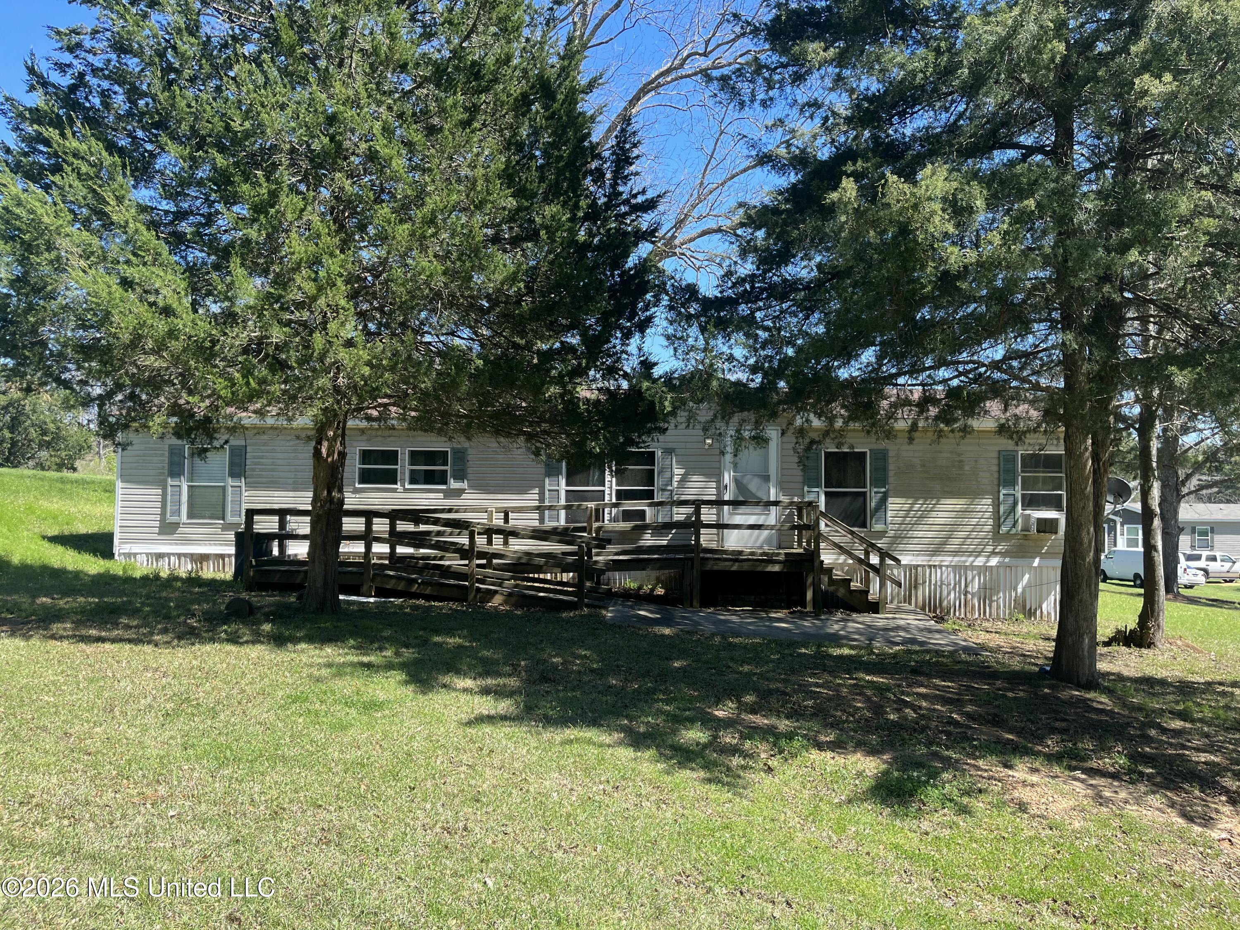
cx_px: 620
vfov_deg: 53.1
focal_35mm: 26
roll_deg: -0.4
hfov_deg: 67.3
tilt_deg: +0.9
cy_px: 465
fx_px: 931
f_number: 1.6
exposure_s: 1/951
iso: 50
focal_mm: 5.1
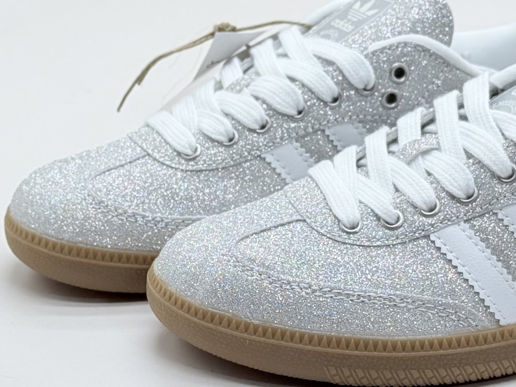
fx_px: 715
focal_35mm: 48
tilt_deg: -21.8
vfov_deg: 30.3
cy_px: 194
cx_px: 258
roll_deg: +1.3
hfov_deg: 39.7
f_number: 1.78
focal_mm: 6.76
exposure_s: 1/747
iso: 64
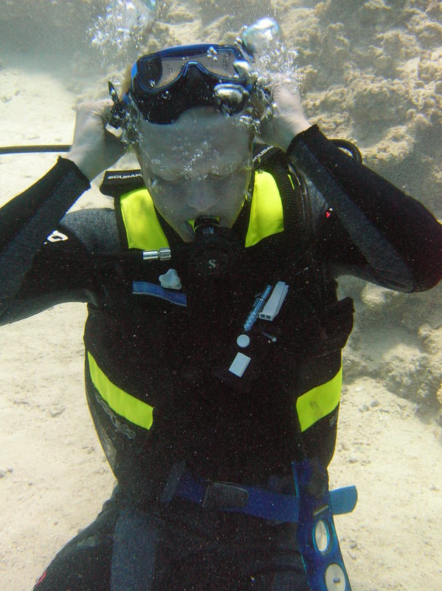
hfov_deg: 41.8
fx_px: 579
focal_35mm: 34
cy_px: 296
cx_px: 221
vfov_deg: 54.0
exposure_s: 1/97.4
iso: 50
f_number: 4.9
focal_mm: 5.7
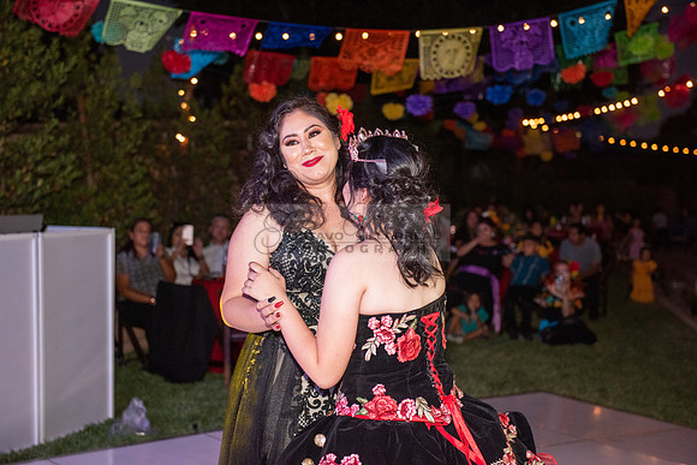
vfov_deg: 22.6
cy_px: 232
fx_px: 1162
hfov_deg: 33.4
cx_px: 348
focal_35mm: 60
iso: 1600
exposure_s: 1/200
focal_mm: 60
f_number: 4
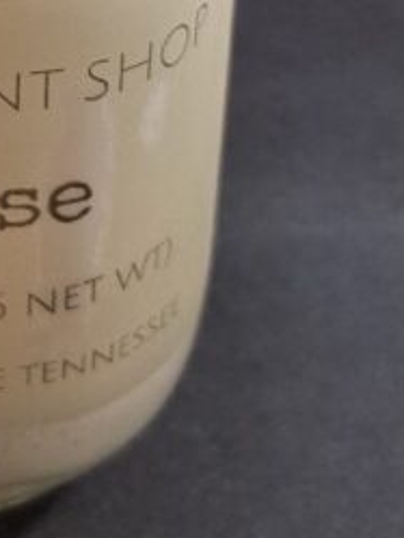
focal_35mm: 107
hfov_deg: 13.5
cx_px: -60
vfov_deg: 17.4
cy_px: -138
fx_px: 1664
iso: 250
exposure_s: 1/120
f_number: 1.8
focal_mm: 3.98
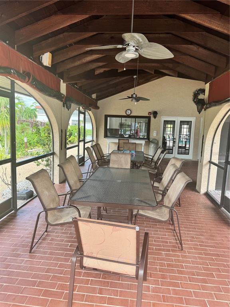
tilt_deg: -8.6
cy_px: 154
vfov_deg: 71.6
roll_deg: -2.8
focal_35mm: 24
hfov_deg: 56.8
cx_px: 115
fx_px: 213
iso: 64
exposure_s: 1/154
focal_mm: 6.76
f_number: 1.78
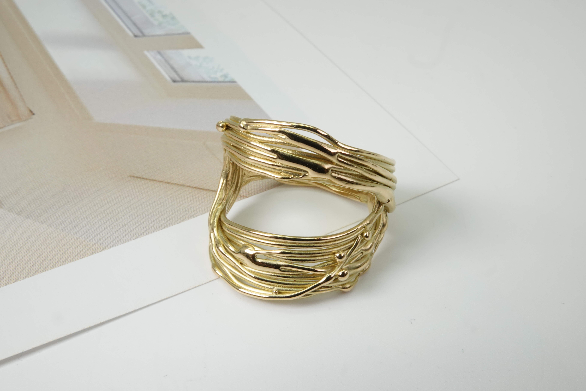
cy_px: 196
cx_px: 293
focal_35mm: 56
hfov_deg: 35.6
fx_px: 911
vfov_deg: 24.2
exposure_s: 1/25
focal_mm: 20.49
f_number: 16
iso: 200
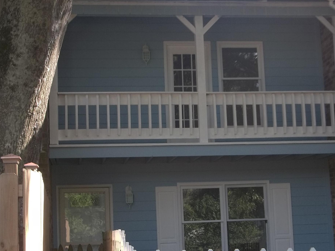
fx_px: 726
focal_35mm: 75
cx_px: 175
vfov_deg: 19.6
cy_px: 141
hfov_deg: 26.0
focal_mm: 8.3
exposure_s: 1/125
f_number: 3.7
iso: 80
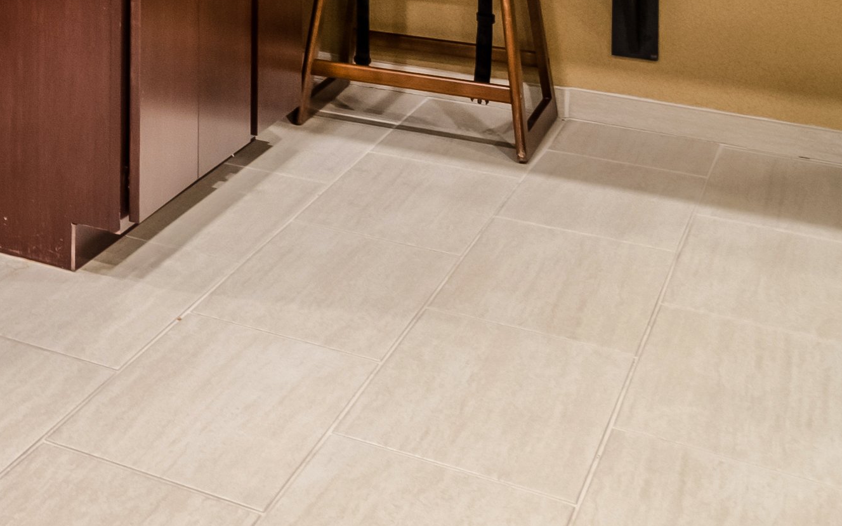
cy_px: -395
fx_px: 1560
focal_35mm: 68
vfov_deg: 16.3
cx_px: -510
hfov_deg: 22.8
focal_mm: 12
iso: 320
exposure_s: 1/15
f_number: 8
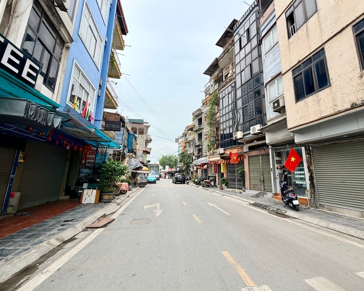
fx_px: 162
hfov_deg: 96.6
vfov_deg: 84.0
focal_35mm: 15
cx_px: 196
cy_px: 143
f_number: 2.2
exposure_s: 1/502
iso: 40
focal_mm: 2.22
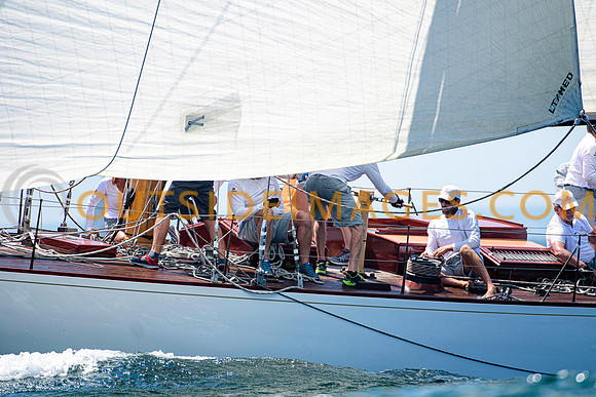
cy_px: 198
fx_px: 9935
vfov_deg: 2.3
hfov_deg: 3.4
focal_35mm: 600
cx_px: 298
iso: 400
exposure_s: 1/2500
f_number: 5
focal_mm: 400
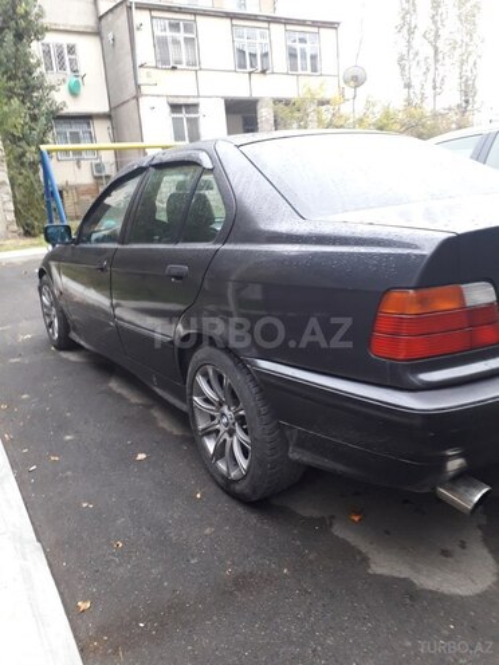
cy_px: 332
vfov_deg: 65.3
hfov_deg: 51.4
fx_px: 519
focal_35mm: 27
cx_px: 250
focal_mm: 3.6
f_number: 1.9
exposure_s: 1/25
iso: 160
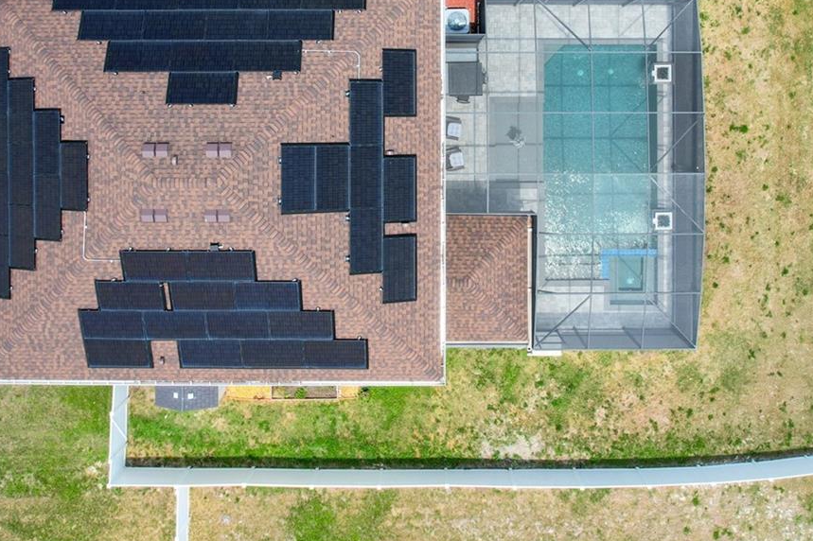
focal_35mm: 41
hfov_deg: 47.4
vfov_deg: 31.8
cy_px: 115
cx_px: 421
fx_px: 926
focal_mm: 8.38
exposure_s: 1/250
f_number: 2.8
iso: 100
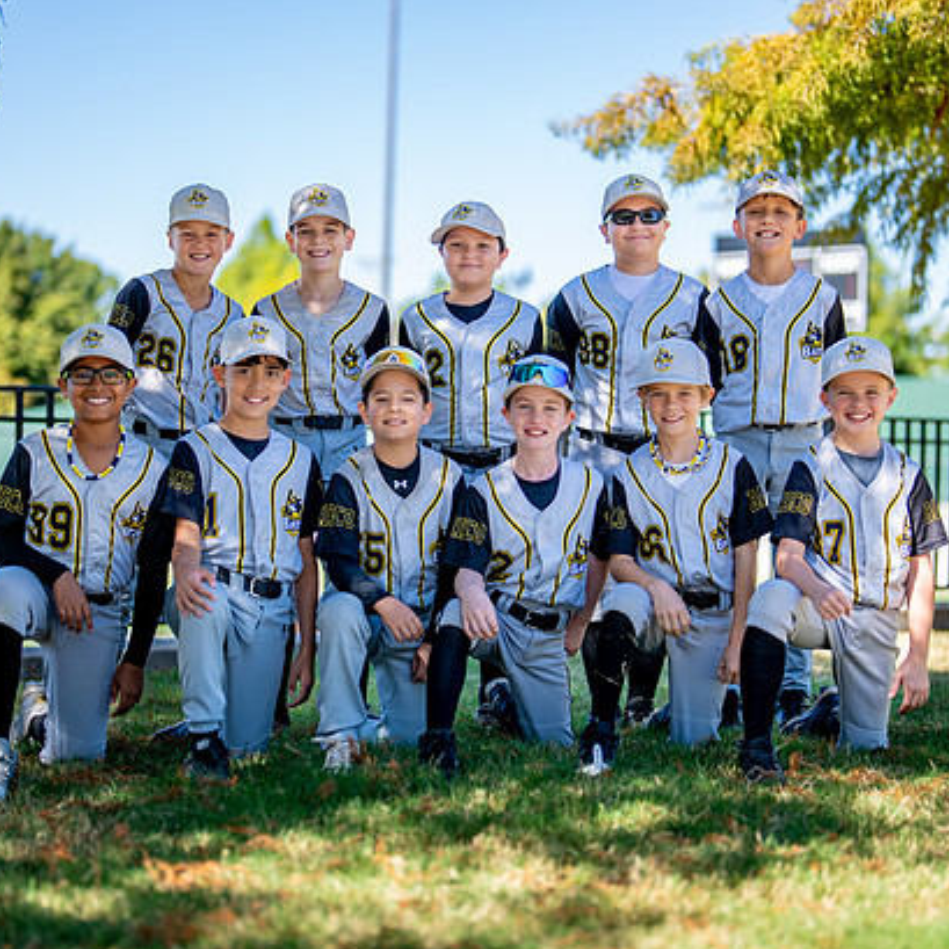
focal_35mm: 74
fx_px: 2295
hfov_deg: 23.4
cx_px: 475
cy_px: 441
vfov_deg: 23.4
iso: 100
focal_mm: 50
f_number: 1.2
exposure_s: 1/2500
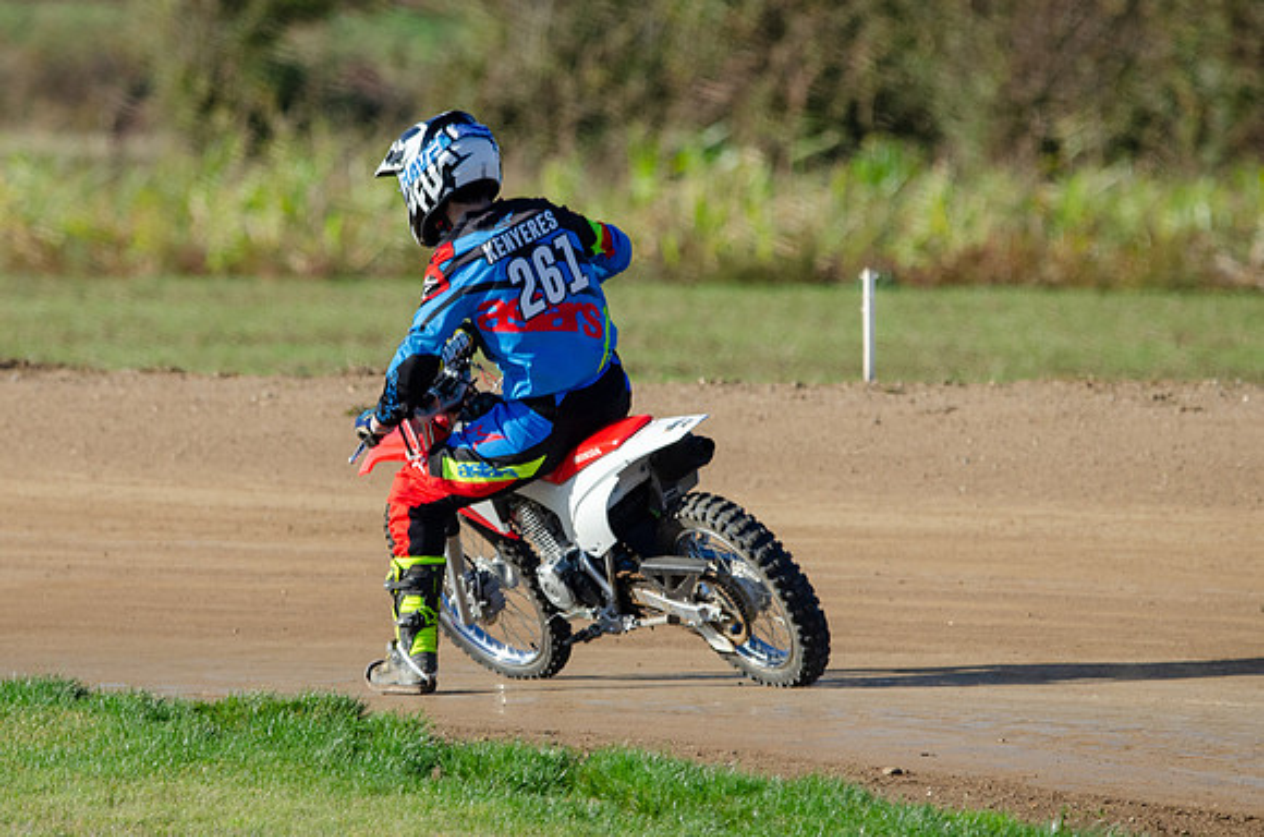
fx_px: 29176
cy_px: 443
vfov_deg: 1.6
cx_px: 480
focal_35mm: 833
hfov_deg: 2.5
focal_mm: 440
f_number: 6
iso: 400
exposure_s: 1/1250
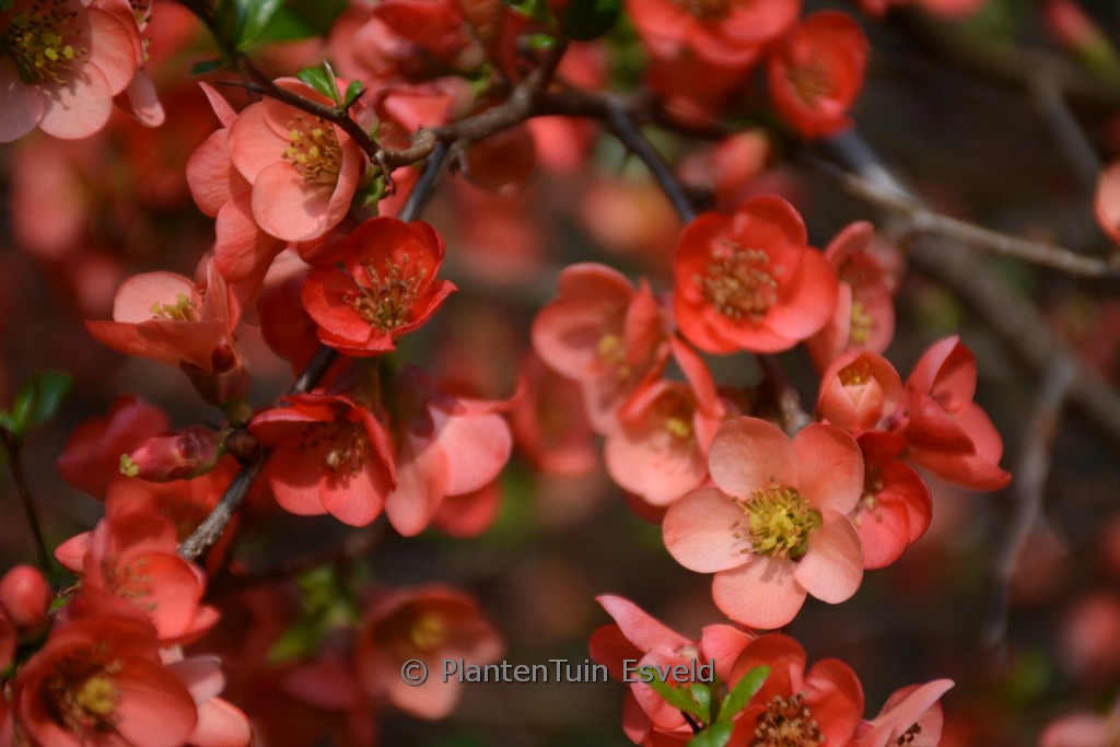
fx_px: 6534
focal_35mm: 210
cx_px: 560
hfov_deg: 9.8
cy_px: 374
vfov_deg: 6.5
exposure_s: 1/1600
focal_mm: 140
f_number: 5.6
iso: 400
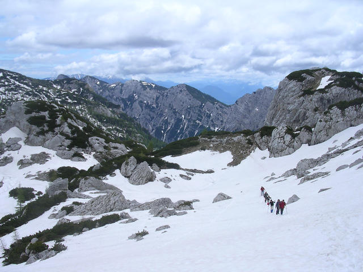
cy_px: 136
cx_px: 182
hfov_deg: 49.0
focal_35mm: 38
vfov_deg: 37.7
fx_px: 398
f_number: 5.6
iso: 100
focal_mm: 5.8
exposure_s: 1/356
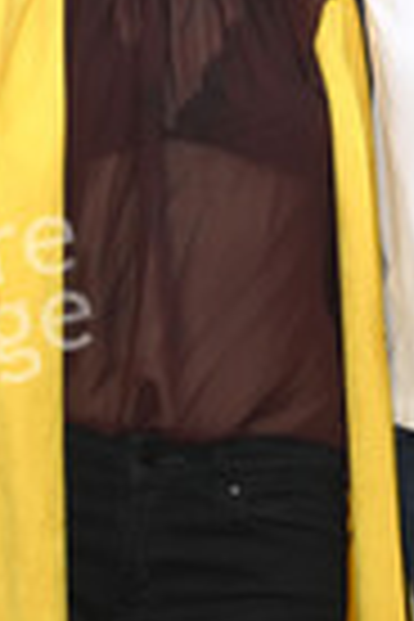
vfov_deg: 14.6
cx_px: 351
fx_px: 2398
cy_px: 99
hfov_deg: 9.8
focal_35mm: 139
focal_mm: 48
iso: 400
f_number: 6.3
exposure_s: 1/250
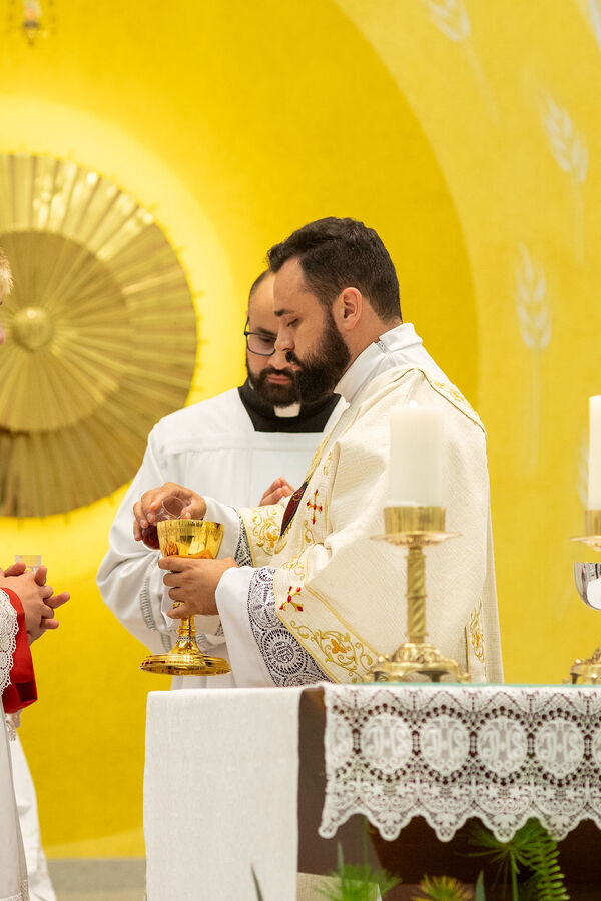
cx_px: 300
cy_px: 450
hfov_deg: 10.8
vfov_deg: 16.1
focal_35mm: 127
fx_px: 3180
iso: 2000
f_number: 3.2
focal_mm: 85
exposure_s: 1/200
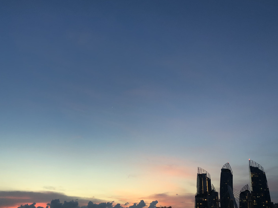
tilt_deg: +19.0
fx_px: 321
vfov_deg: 35.9
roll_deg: +0.1
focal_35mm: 40
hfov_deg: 46.7
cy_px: 115
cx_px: 154
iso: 64
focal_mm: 4
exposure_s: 1/17
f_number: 1.8
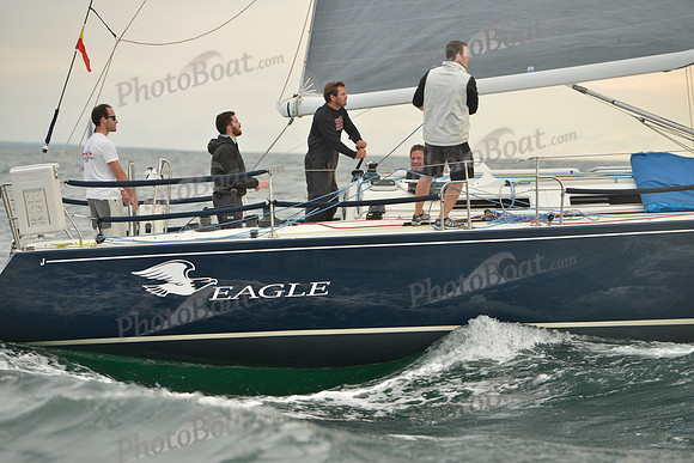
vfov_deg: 10.2
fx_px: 2603
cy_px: 232
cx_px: 347
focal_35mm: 135
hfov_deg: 15.2
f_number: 4
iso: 800
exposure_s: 1/500
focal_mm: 135
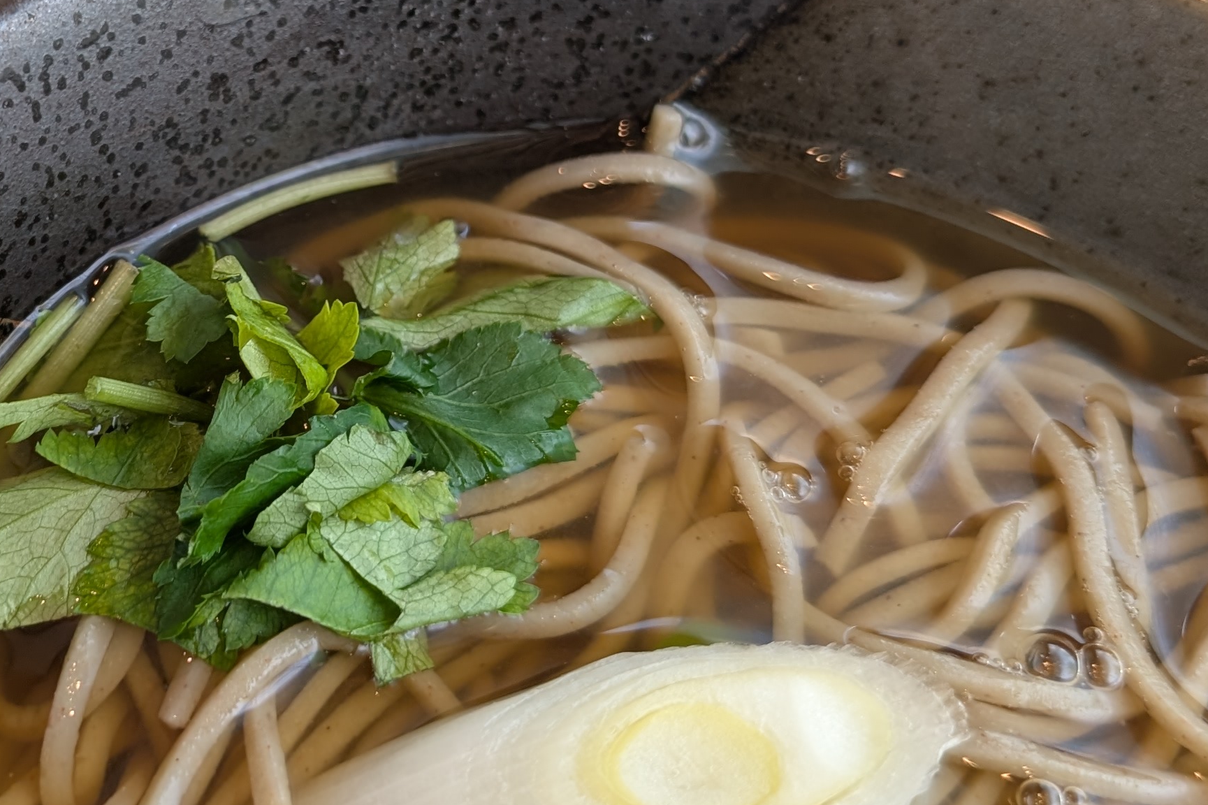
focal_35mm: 59
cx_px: 161
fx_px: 1979
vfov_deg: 22.9
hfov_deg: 32.5
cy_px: 266
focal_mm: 6.9
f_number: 1.68
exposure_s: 1/40.2
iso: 29
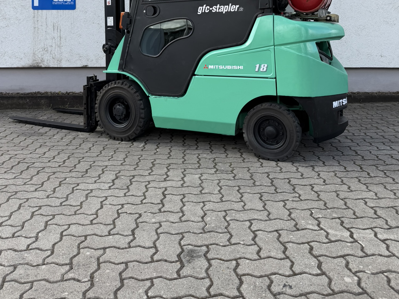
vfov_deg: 40.0
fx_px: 380
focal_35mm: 33
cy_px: 34
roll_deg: -0.7
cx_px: 200
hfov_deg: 55.3
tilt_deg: +0.0
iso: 80
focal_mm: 6.76
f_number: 1.78
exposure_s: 1/1553
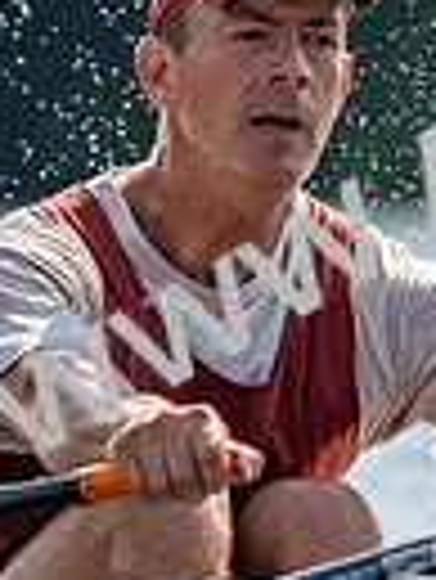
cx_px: 535
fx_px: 22182
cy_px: 465
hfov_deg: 1.1
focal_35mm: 1323
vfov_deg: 1.5
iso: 250
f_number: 6.3
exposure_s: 1/1600
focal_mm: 306
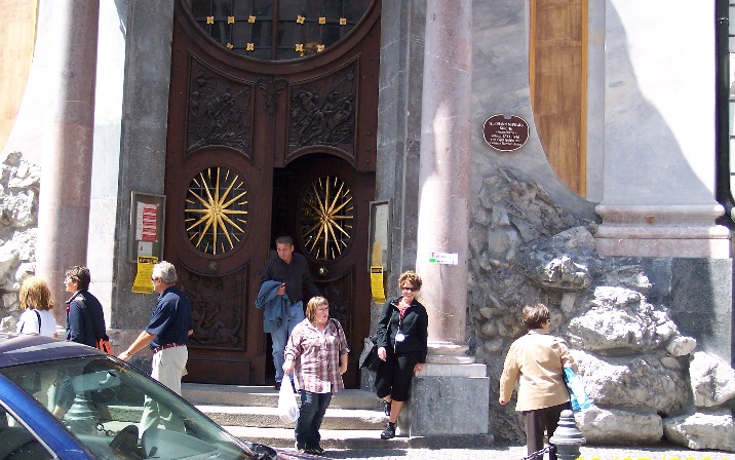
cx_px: 361
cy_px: 239
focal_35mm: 45
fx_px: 902
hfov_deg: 44.3
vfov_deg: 28.6
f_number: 2.8
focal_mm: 8
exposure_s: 1/500
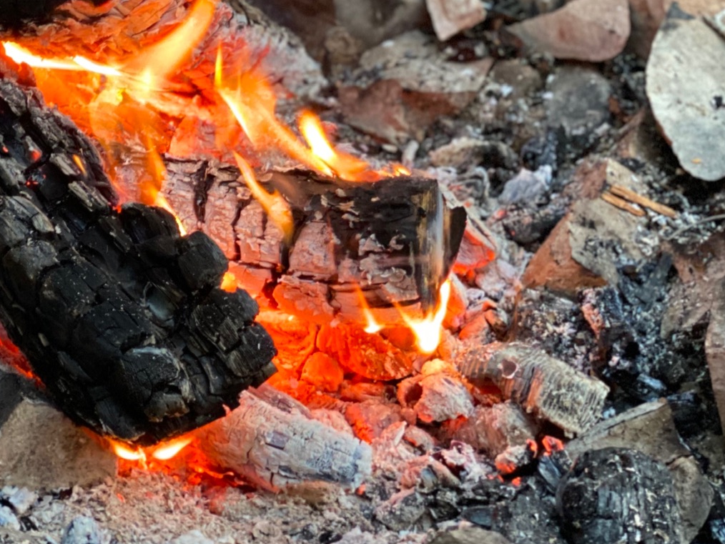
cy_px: 79
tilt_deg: -21.3
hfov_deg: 18.6
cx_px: 217
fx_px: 2200
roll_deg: -2.8
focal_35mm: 105
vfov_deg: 14.0
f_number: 2
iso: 320
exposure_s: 1/40
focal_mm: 6
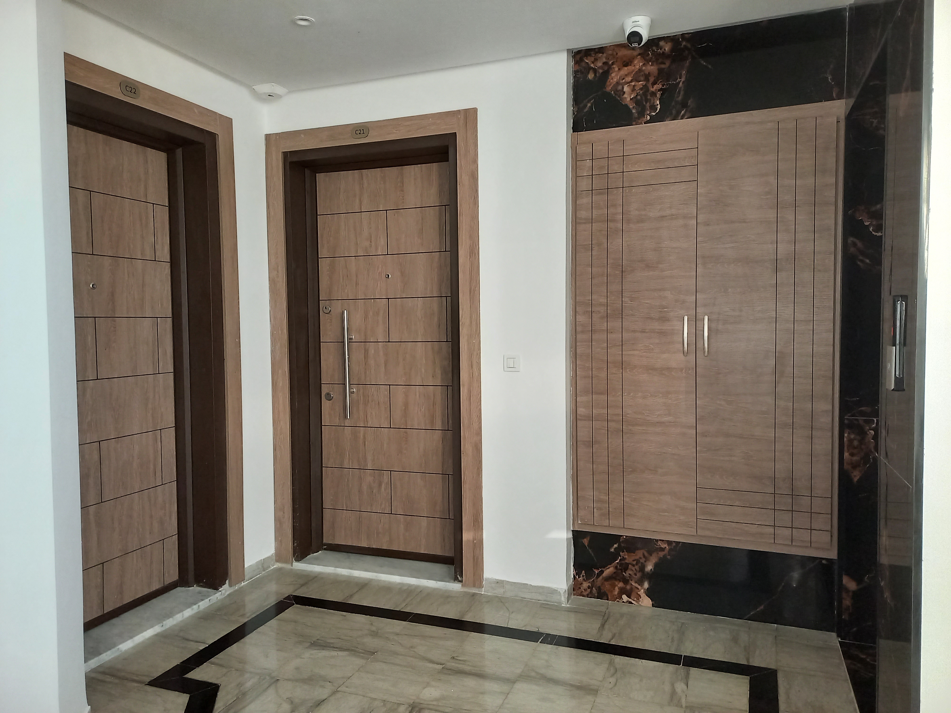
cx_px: 476
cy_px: 356
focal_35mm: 25
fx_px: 687
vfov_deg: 54.9
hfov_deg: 69.4
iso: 400
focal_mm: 4.65
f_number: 1.8
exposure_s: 1/33
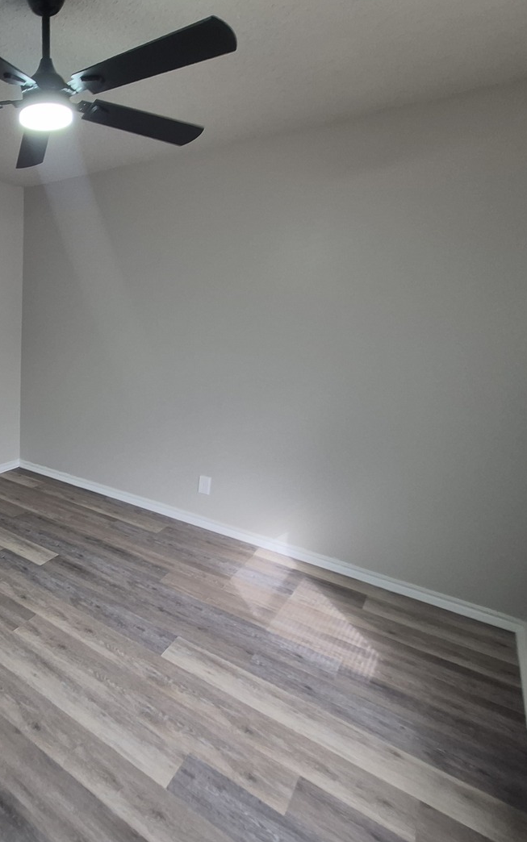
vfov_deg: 88.0
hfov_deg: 53.8
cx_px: 46
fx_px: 436
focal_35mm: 19
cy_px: 433
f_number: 2.2
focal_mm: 1.74
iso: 100
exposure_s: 1/60
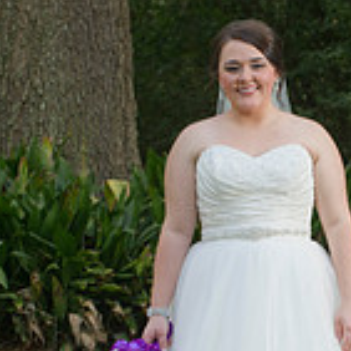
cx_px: 315
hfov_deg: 5.4
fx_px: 3740
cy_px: 279
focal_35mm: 326
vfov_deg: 5.4
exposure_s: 1/125
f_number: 6.3
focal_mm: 120
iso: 320
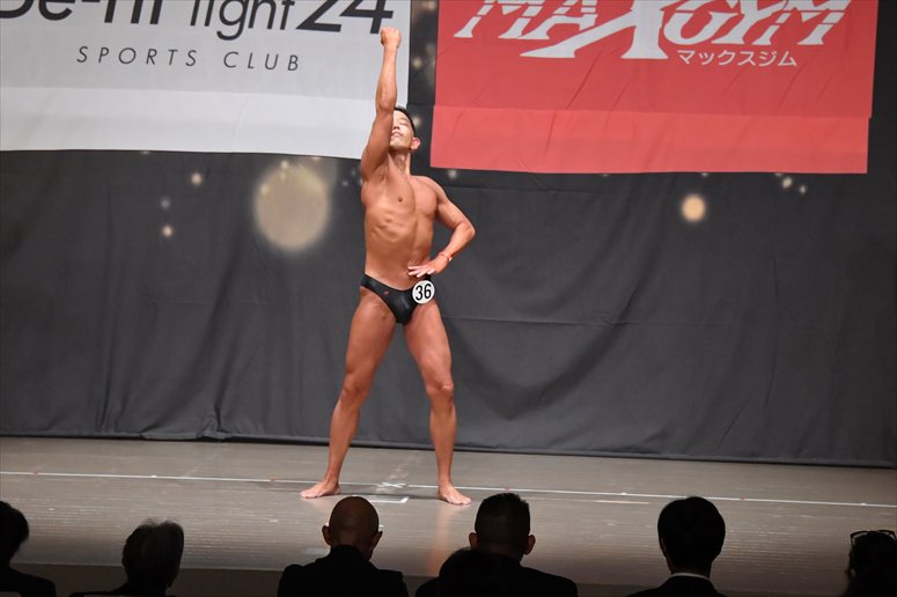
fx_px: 4333
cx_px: 448
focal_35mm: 174
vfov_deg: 7.9
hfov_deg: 11.8
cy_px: 298
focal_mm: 116
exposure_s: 1/400
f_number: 5.6
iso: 6400
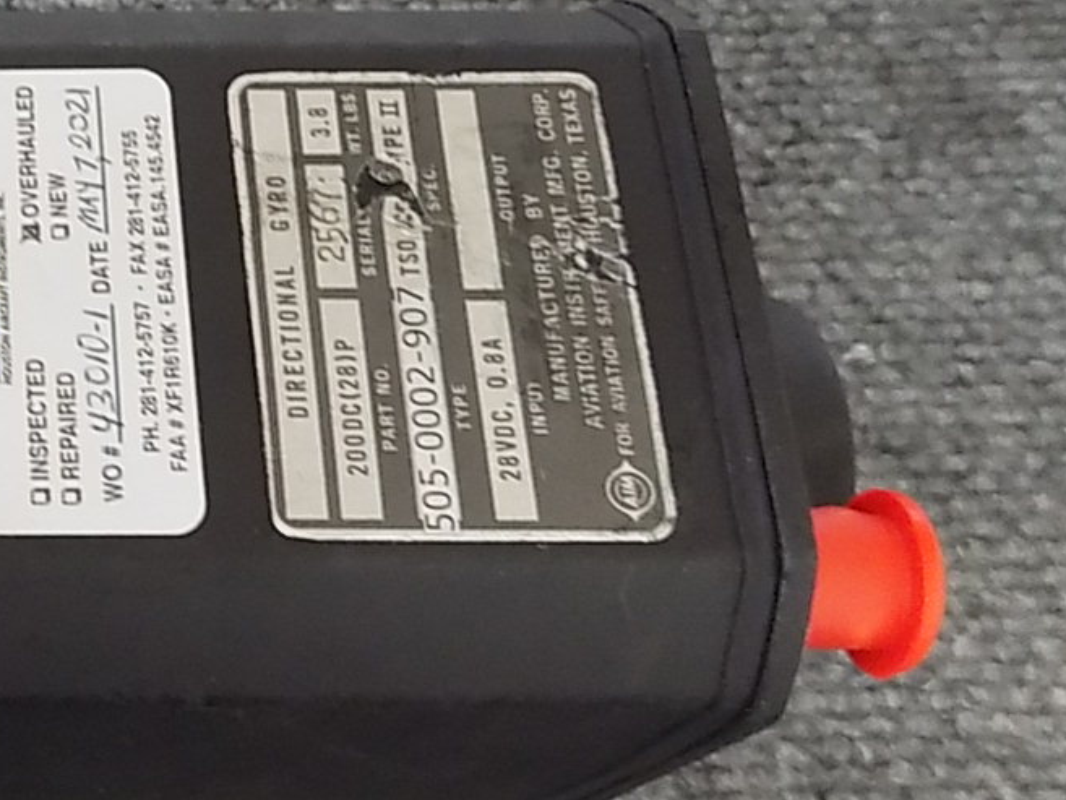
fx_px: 1725
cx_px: -226
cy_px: 451
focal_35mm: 56
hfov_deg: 29.4
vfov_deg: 26.1
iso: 400
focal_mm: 4
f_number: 3.1
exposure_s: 1/13
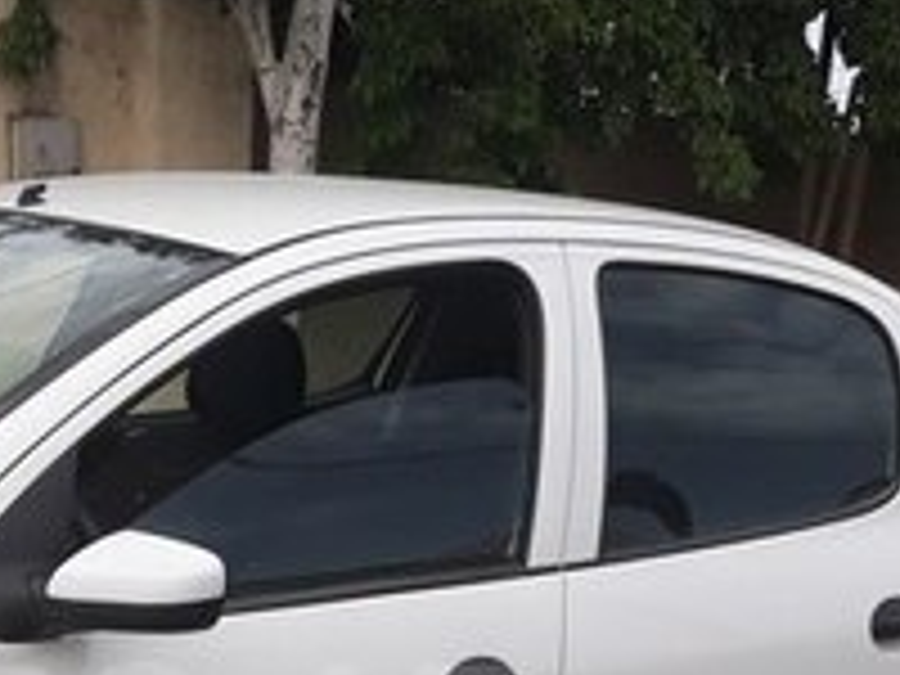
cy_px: 731
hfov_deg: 21.4
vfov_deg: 16.1
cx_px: 54
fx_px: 2314
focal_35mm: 89
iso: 40
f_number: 1.7
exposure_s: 1/1541
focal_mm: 3.71
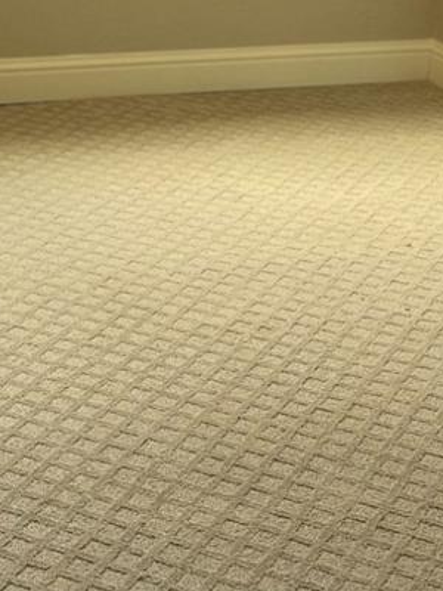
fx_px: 1536
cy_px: 245
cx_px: 169
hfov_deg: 16.4
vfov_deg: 21.7
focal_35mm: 90
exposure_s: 1/222
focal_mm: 6.93
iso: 200
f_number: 1.8
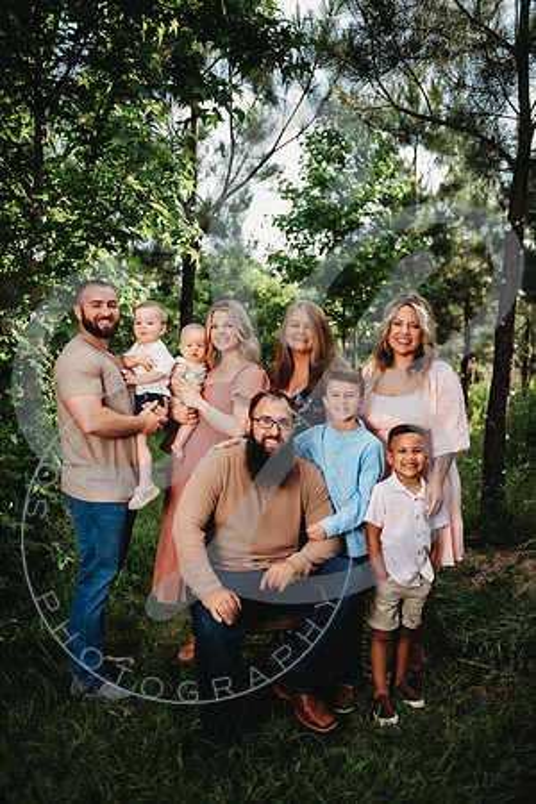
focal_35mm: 34
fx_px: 759
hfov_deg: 38.9
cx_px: 268
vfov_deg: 55.8
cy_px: 402
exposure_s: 1/200
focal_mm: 34
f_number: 2.8
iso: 50
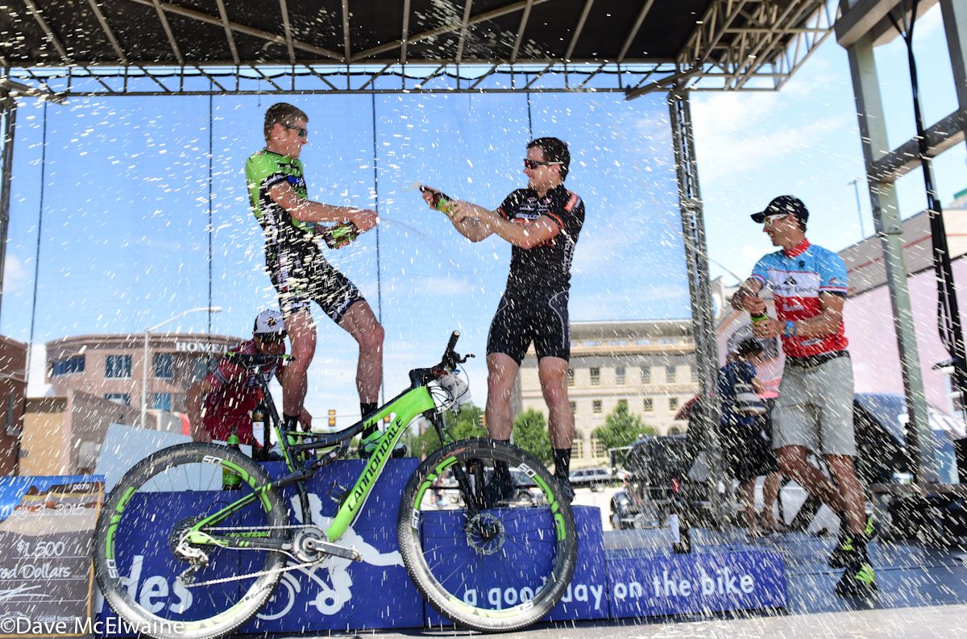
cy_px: 320
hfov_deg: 65.6
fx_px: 750
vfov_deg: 46.1
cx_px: 484
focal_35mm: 28
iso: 100
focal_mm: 28
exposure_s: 1/250
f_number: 4.5
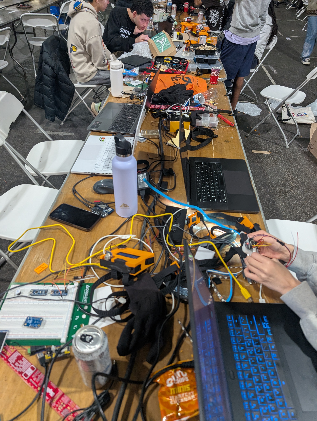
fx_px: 292
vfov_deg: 71.5
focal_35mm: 24
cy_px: 210
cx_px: 158
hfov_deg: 56.9
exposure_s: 1/120
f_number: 1.68
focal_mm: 6.9
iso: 454
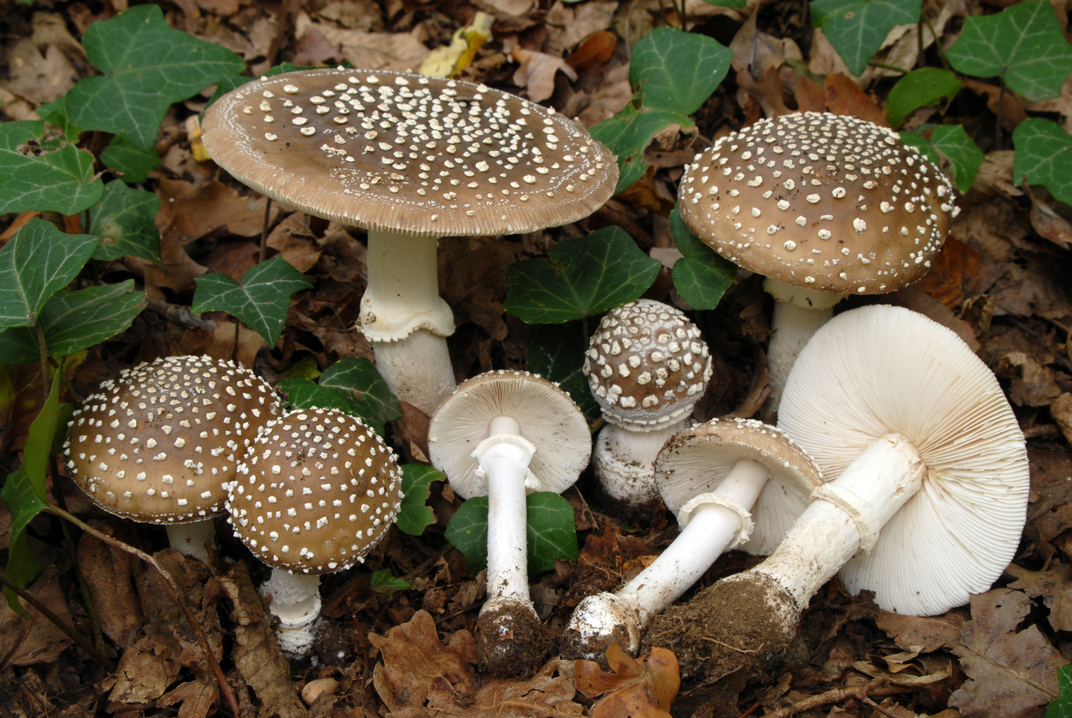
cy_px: 359
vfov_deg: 21.6
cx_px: 536
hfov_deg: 31.9
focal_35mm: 63
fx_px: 1878
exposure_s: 4
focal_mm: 42
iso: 100
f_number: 13
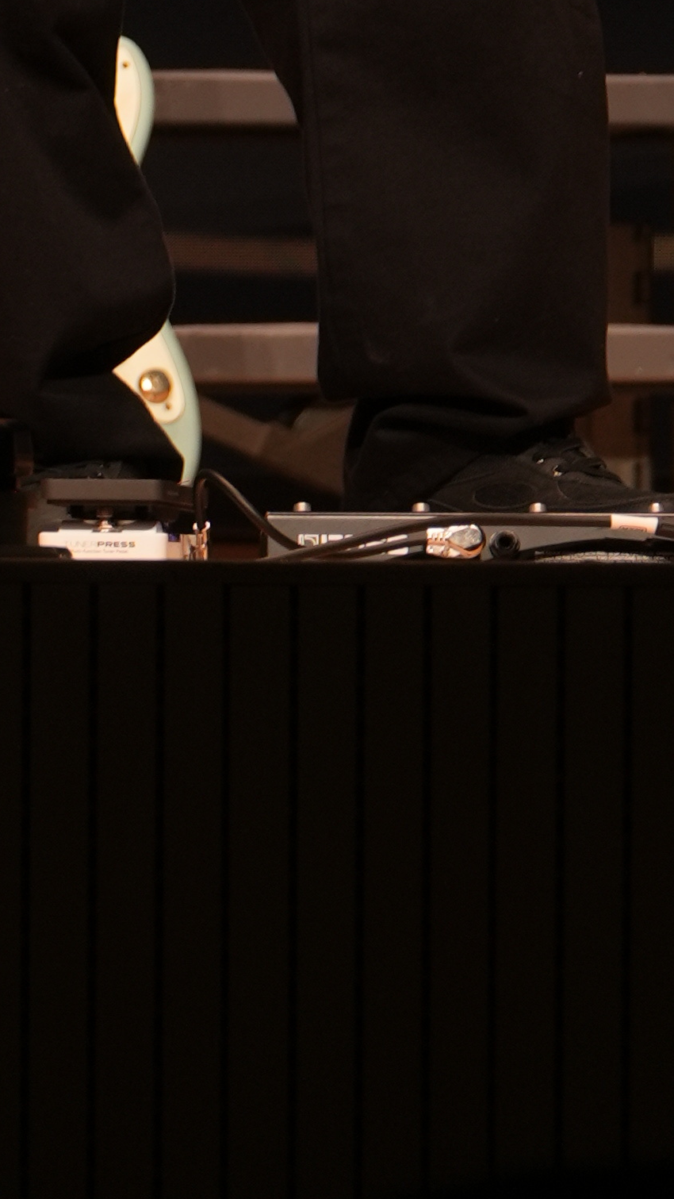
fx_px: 16362
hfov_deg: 2.4
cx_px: 103
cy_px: -1224
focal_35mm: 515
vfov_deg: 4.1
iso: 200
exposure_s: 1/80
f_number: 4
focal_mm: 80
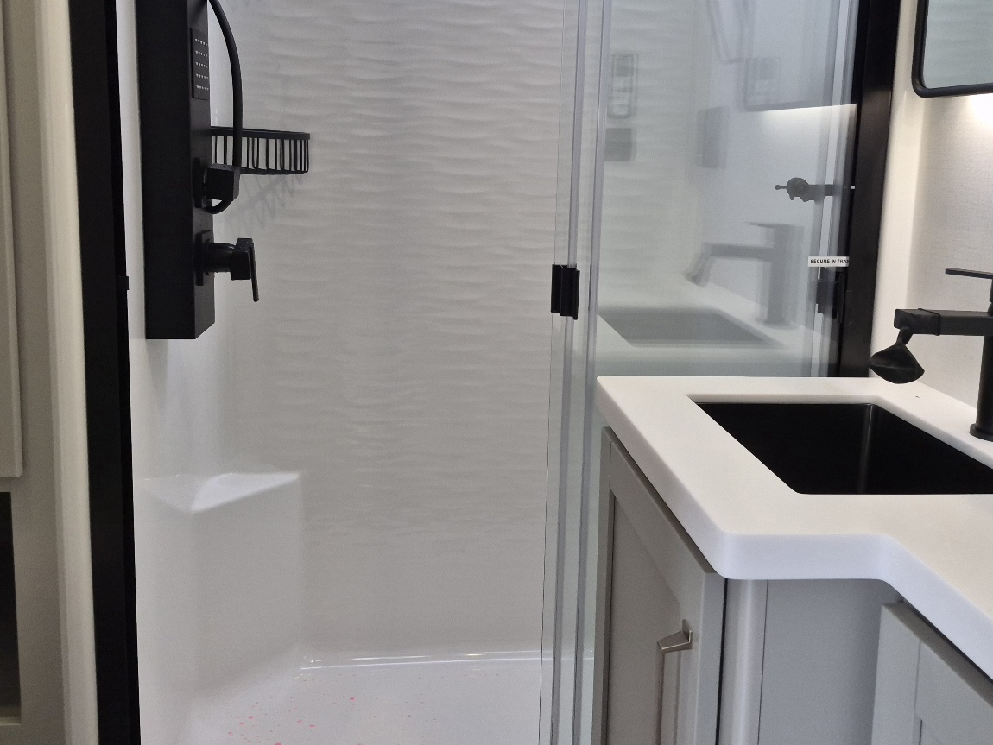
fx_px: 918
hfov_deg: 56.8
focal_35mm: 32
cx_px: 496
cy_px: 287
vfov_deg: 43.9
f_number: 1.8
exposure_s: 1/120
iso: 160
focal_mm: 5.4
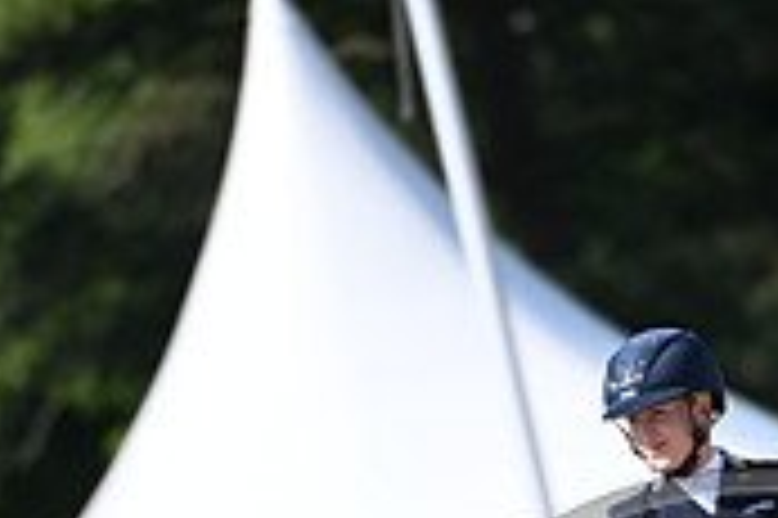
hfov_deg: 1.5
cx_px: 724
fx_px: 29017
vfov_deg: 1.0
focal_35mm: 1344
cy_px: 867
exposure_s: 1/1600
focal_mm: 400
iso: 400
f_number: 5
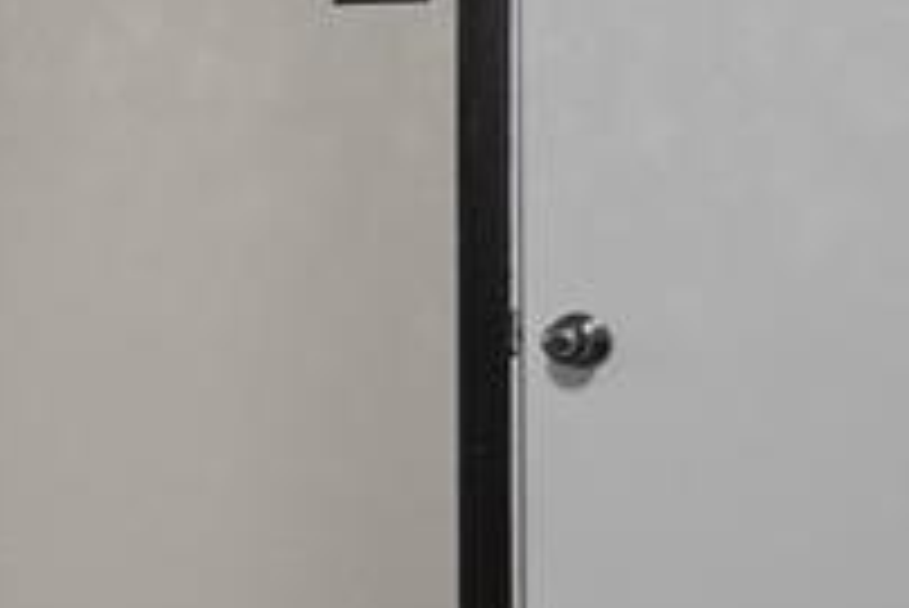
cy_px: 158
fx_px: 2047
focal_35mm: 81
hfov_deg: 17.0
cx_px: -990
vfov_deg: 16.8
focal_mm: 16
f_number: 7.1
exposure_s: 1
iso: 800
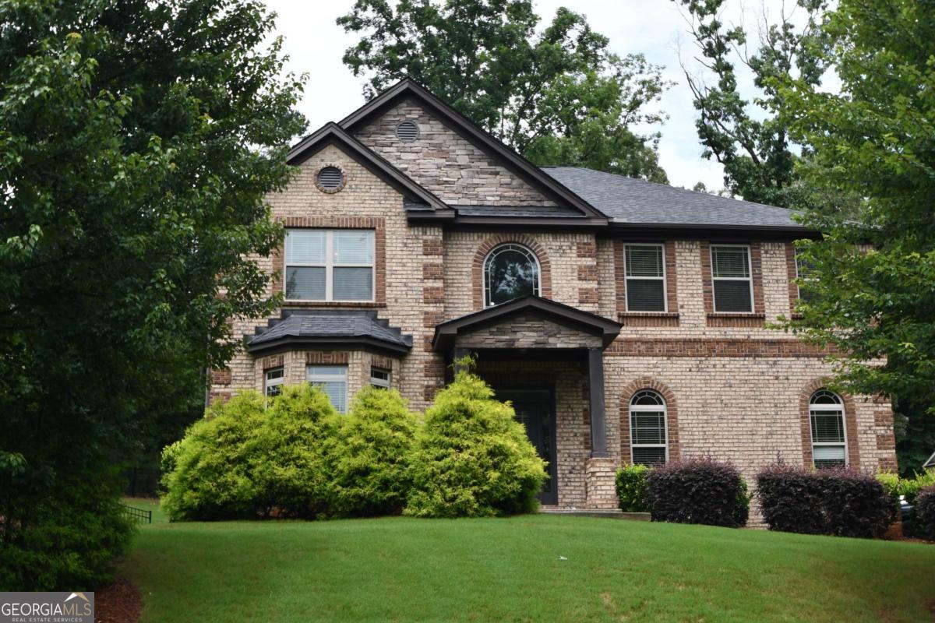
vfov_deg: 36.9
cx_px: 468
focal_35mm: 36
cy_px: 312
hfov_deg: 53.1
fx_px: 935
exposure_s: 1/250
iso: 200
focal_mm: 24
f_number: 7.1
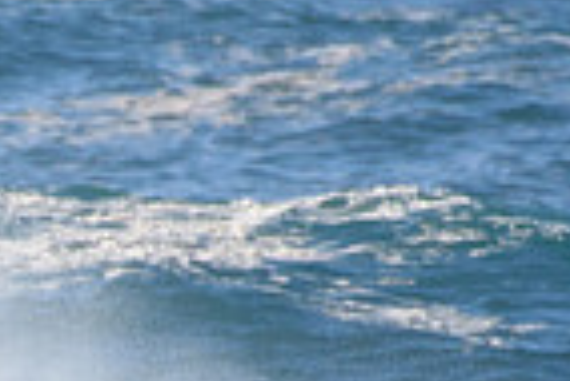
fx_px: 48562
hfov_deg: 0.7
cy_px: 712
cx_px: -189
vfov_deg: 0.4
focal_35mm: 3064
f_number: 5.6
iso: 360
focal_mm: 500
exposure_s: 1/2000
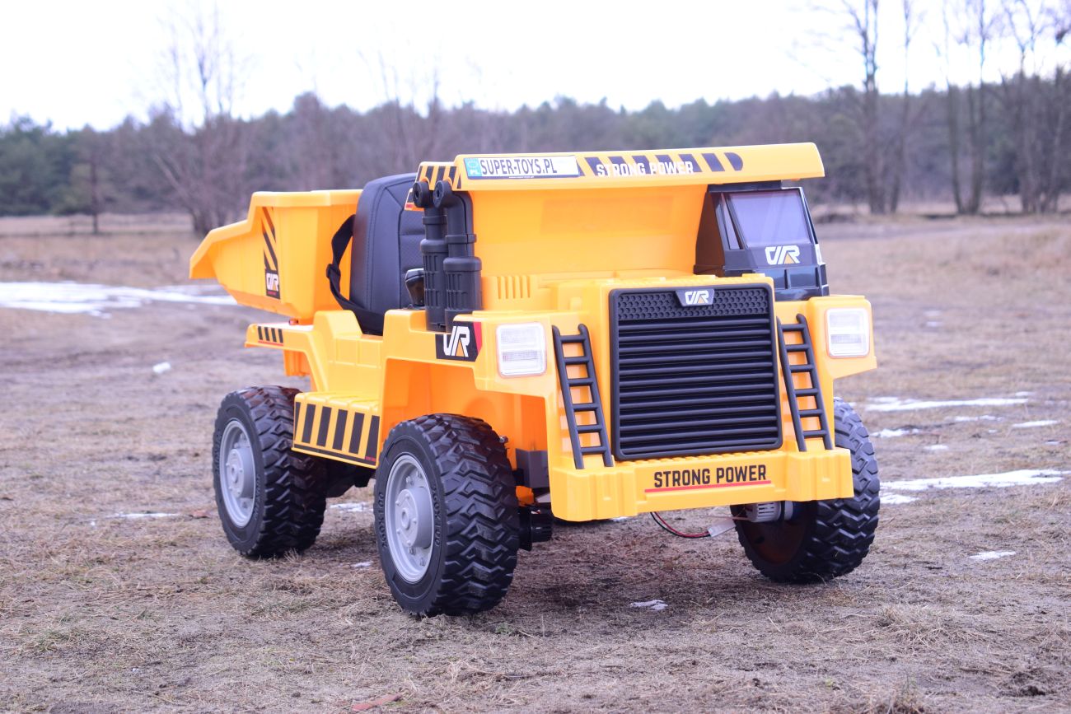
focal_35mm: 82
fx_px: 2454
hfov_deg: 24.6
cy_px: 357
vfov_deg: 16.6
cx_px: 536
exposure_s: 1/125
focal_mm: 55
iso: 500
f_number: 5.6
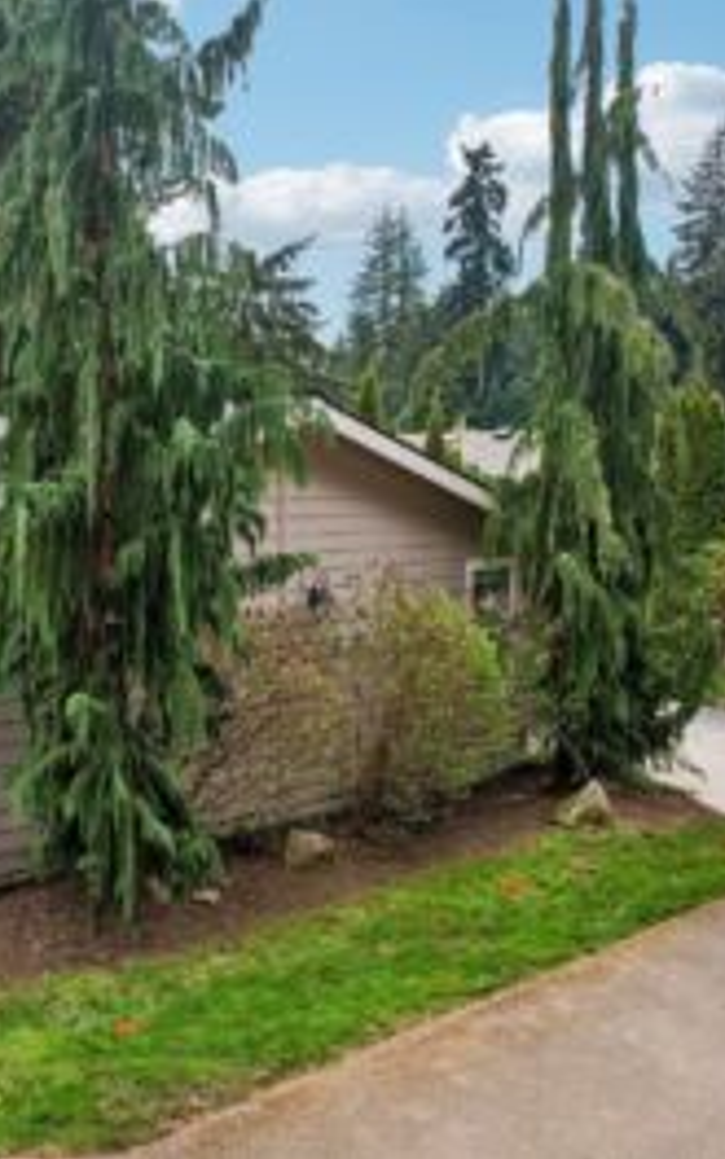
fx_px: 1075
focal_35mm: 34
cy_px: 577
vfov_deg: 56.7
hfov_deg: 36.1
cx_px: 149
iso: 100
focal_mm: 8.4
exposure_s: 1/730
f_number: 2.8
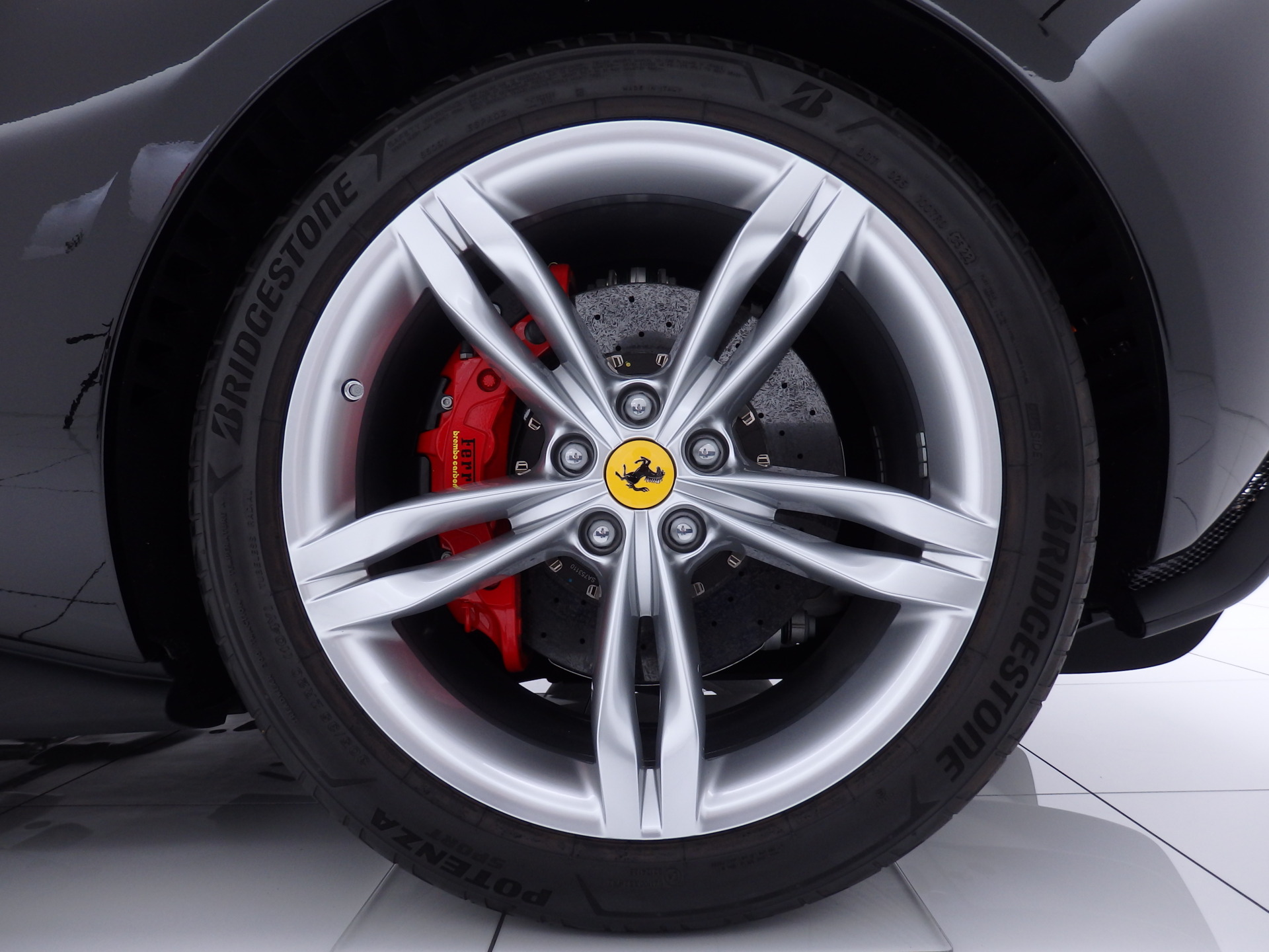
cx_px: 634
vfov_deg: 54.9
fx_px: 916
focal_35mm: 25
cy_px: 476
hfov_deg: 69.4
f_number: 3
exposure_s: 1/50
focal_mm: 4.5
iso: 125
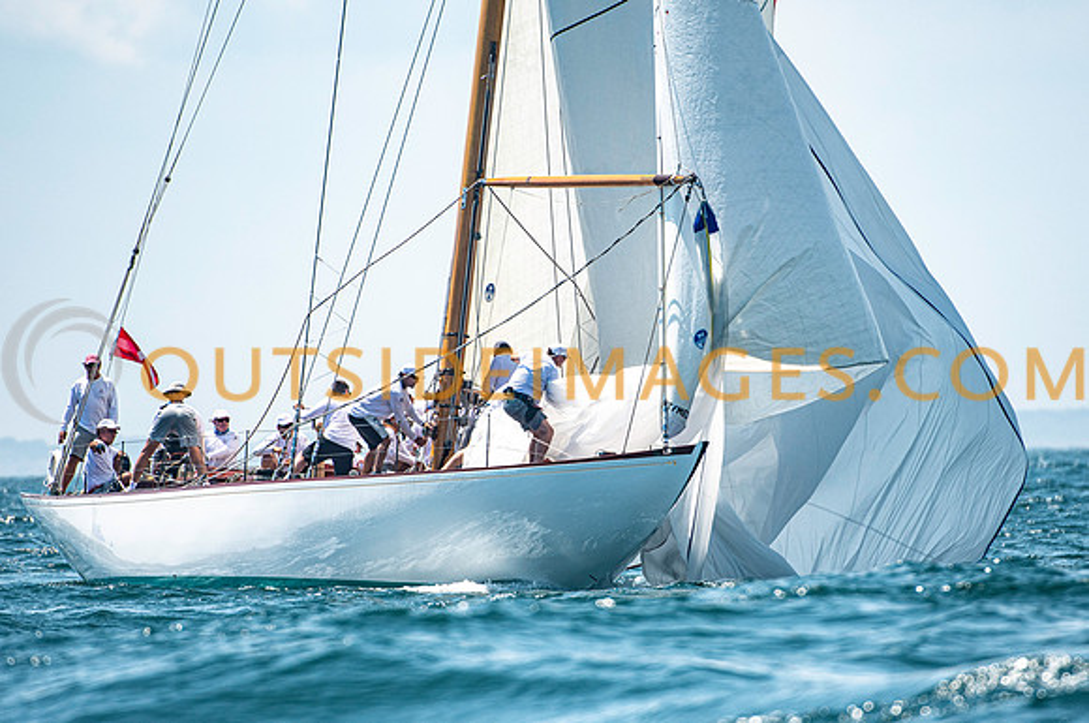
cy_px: 386
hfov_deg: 3.2
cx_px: 578
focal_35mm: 649
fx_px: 19599
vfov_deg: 2.1
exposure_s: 1/3200
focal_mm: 400
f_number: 5
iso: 400
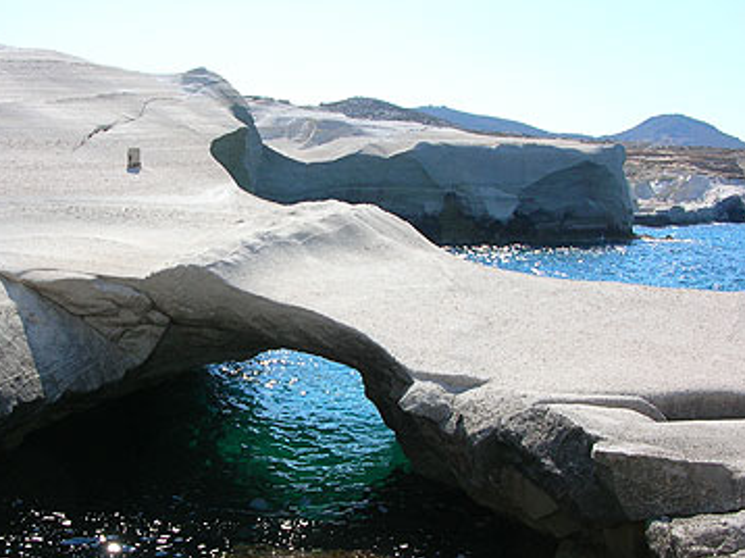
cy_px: 297
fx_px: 946
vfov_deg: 32.8
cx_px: 291
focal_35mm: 44
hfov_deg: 42.7
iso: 50
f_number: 5.6
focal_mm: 5.8
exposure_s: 1/278
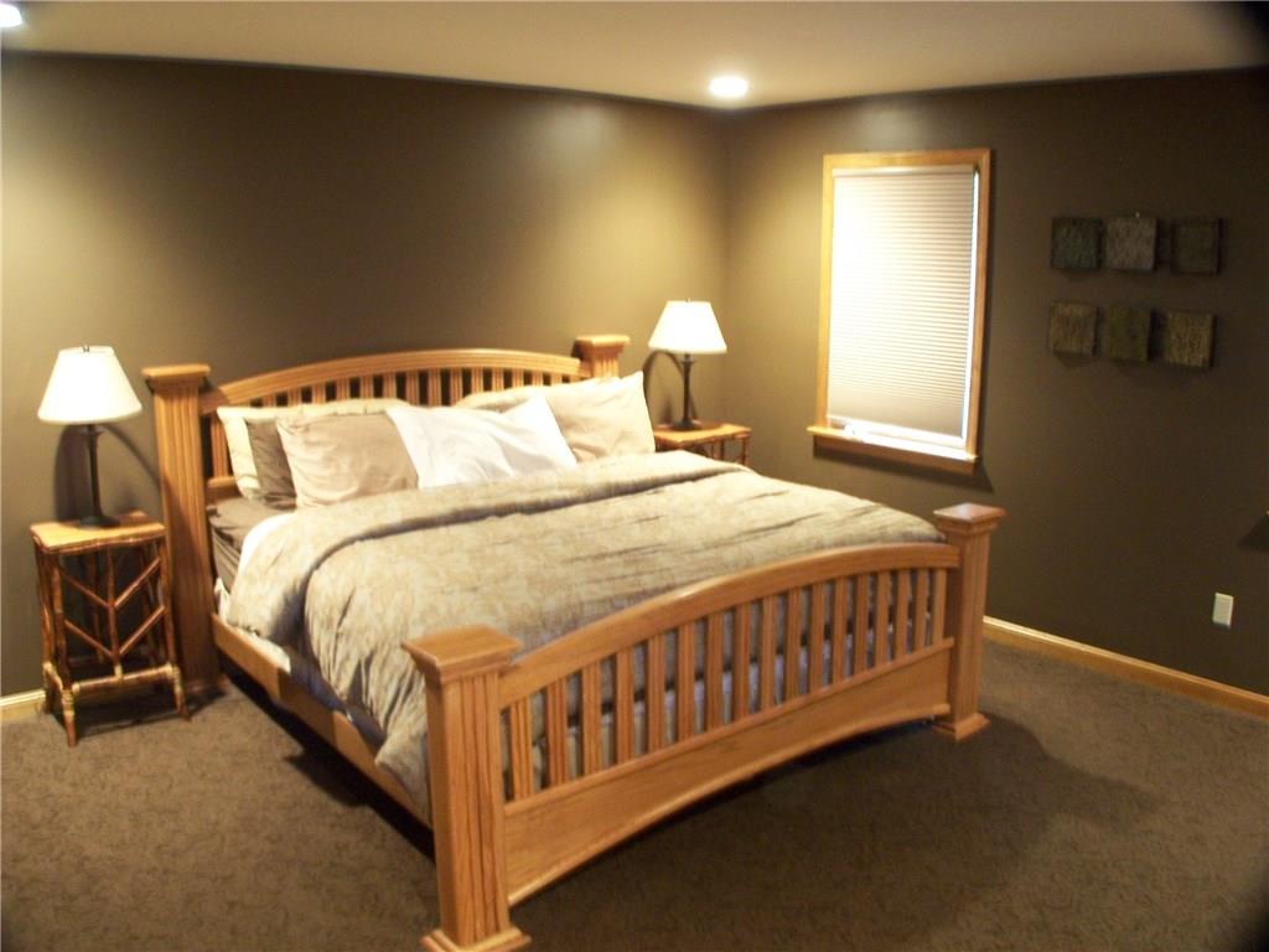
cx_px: 634
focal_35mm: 38
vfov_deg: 37.7
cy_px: 476
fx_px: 1393
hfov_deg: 49.0
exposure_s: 1/2
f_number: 2.8
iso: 140
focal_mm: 6.3
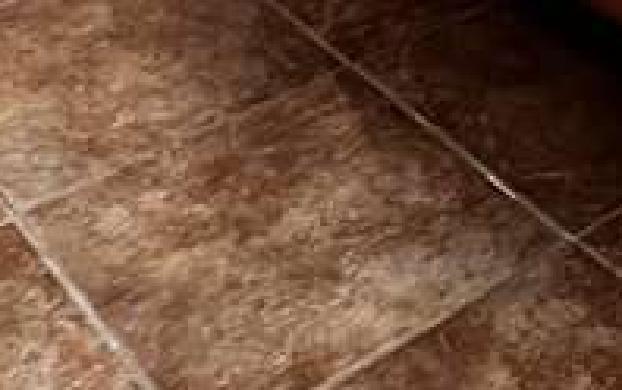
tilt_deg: -5.0
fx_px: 1510
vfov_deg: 10.6
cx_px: 591
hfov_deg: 22.6
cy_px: -755
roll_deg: +0.2
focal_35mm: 89
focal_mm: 1.57
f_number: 1.8
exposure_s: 1/60
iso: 320
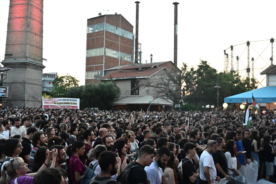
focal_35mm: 36
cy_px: 92
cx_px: 138
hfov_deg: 53.1
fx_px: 276
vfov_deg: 36.9
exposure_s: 1/320
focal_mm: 24
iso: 4000
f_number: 4.5
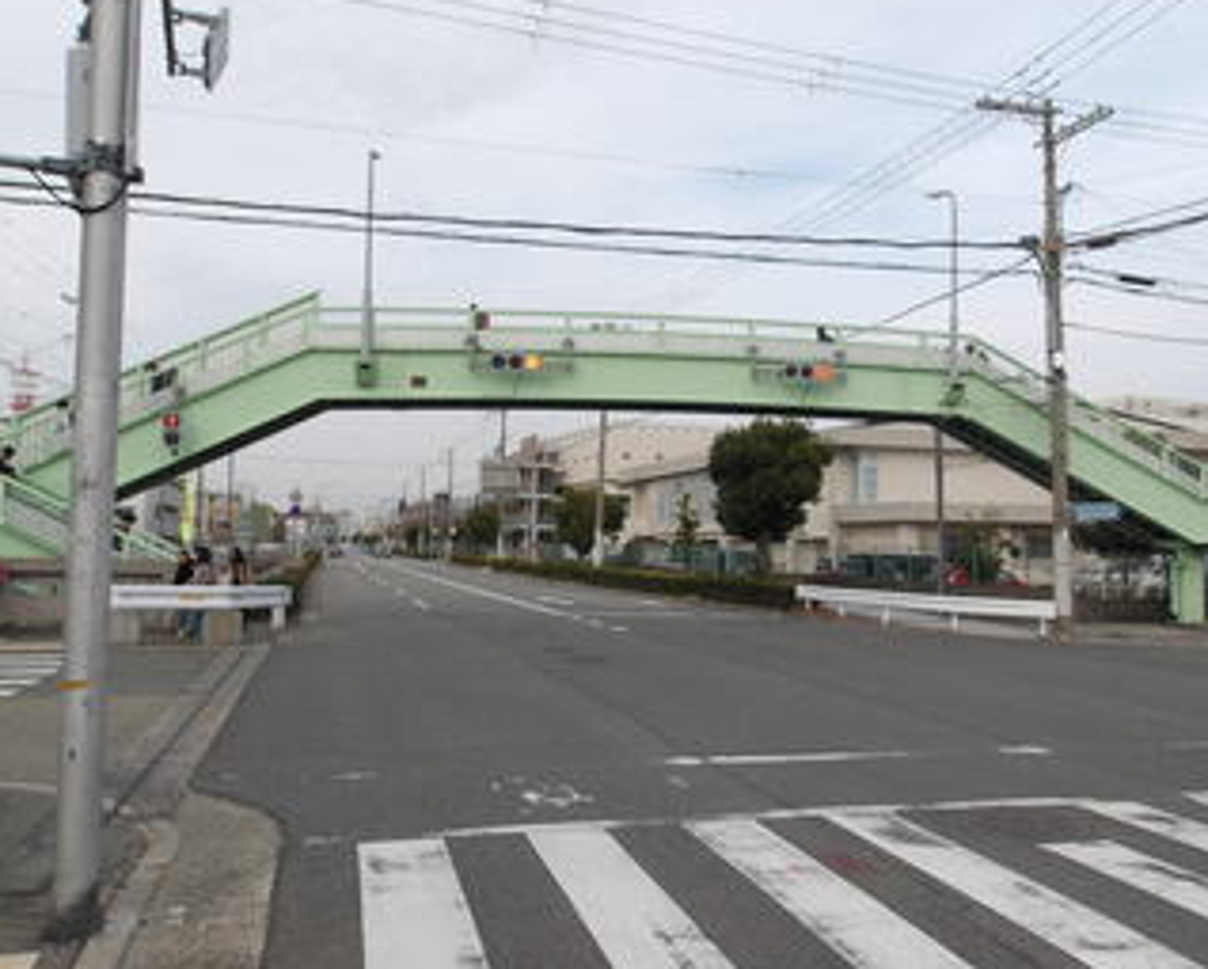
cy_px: 477
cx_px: 661
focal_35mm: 29
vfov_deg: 50.0
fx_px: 1038
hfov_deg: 60.3
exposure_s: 1/60
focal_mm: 4.9
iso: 100
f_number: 10.4
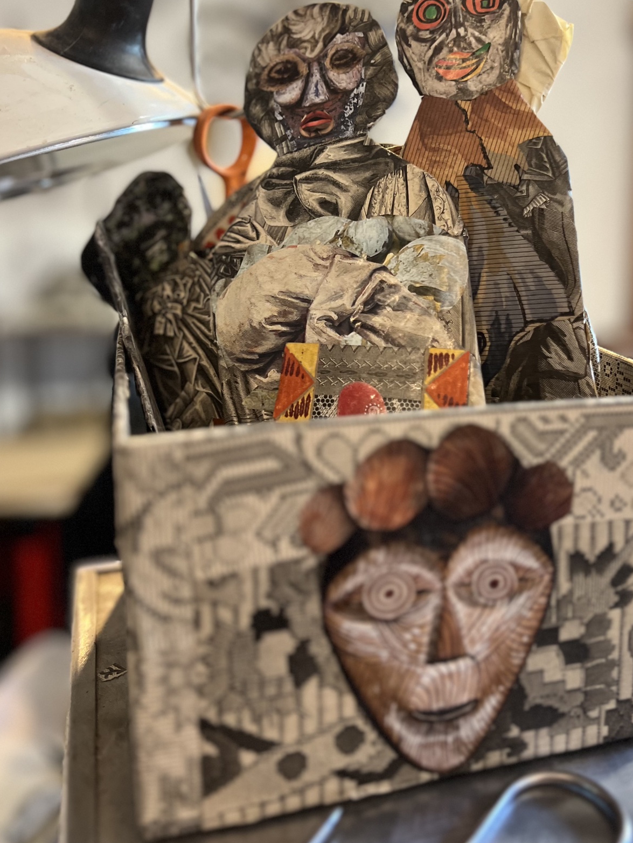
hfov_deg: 41.6
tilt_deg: -10.0
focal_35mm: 34
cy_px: 325
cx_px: 384
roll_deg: -0.9
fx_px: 829
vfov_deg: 53.5
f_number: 1.5
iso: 320
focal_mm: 5.7
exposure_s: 1/50
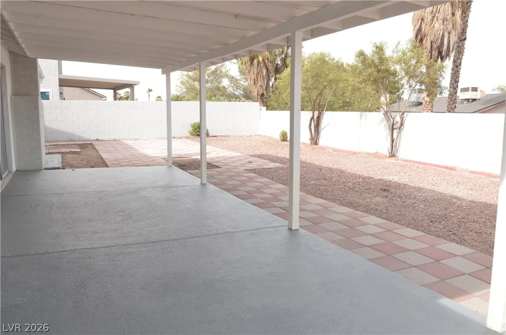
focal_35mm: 27
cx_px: 253
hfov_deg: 67.5
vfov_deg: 47.7
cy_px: 168
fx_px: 379
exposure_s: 1/100
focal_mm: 18
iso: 200
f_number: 8
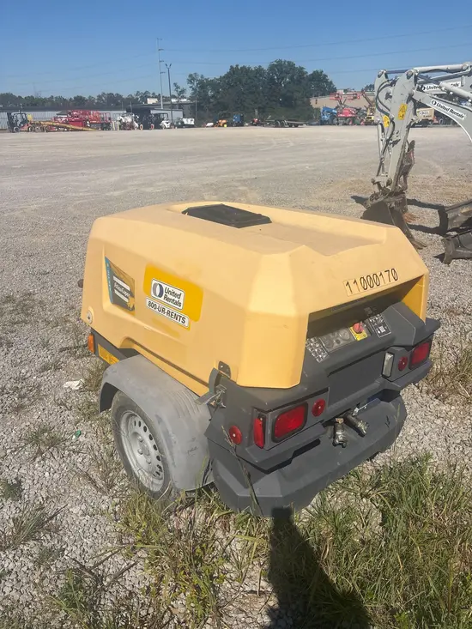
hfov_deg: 53.1
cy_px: 314
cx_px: 236
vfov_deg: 67.3
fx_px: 473
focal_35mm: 26
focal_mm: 5.96
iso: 50
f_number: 1.6
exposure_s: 1/8333
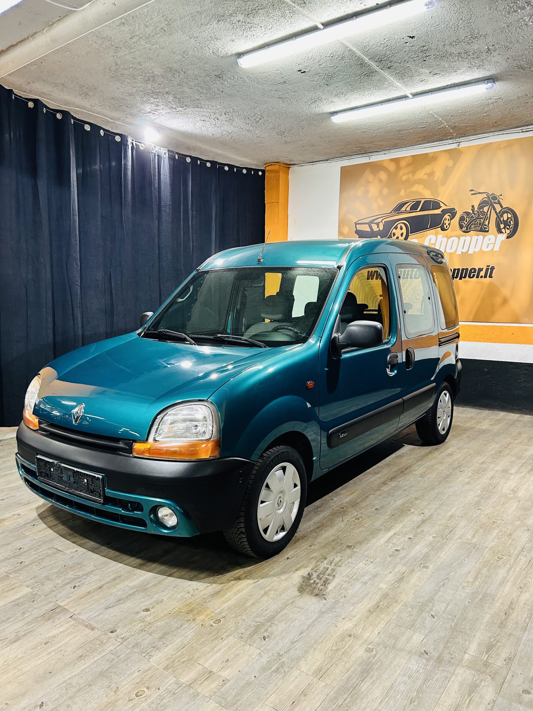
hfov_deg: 53.1
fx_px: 534
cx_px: 266
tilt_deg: -6.7
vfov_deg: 67.3
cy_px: 356
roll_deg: -0.9
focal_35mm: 26
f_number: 1.5
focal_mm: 5.7
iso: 160
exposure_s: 1/50
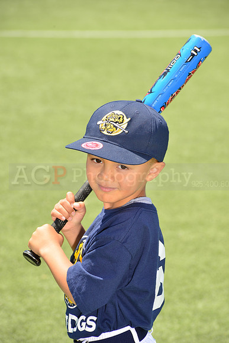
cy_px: 172
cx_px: 114
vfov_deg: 10.3
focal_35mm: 200
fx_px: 1907
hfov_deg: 6.9
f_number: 11
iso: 250
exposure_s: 1/250
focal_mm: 200
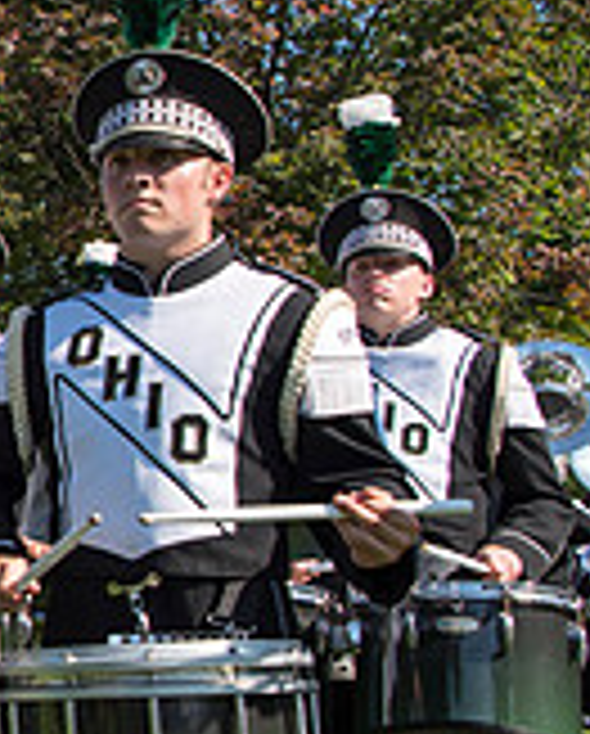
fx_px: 1741
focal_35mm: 80
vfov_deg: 23.8
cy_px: 381
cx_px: -558
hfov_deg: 15.6
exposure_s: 1/1250
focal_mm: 24
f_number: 5.6
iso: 200
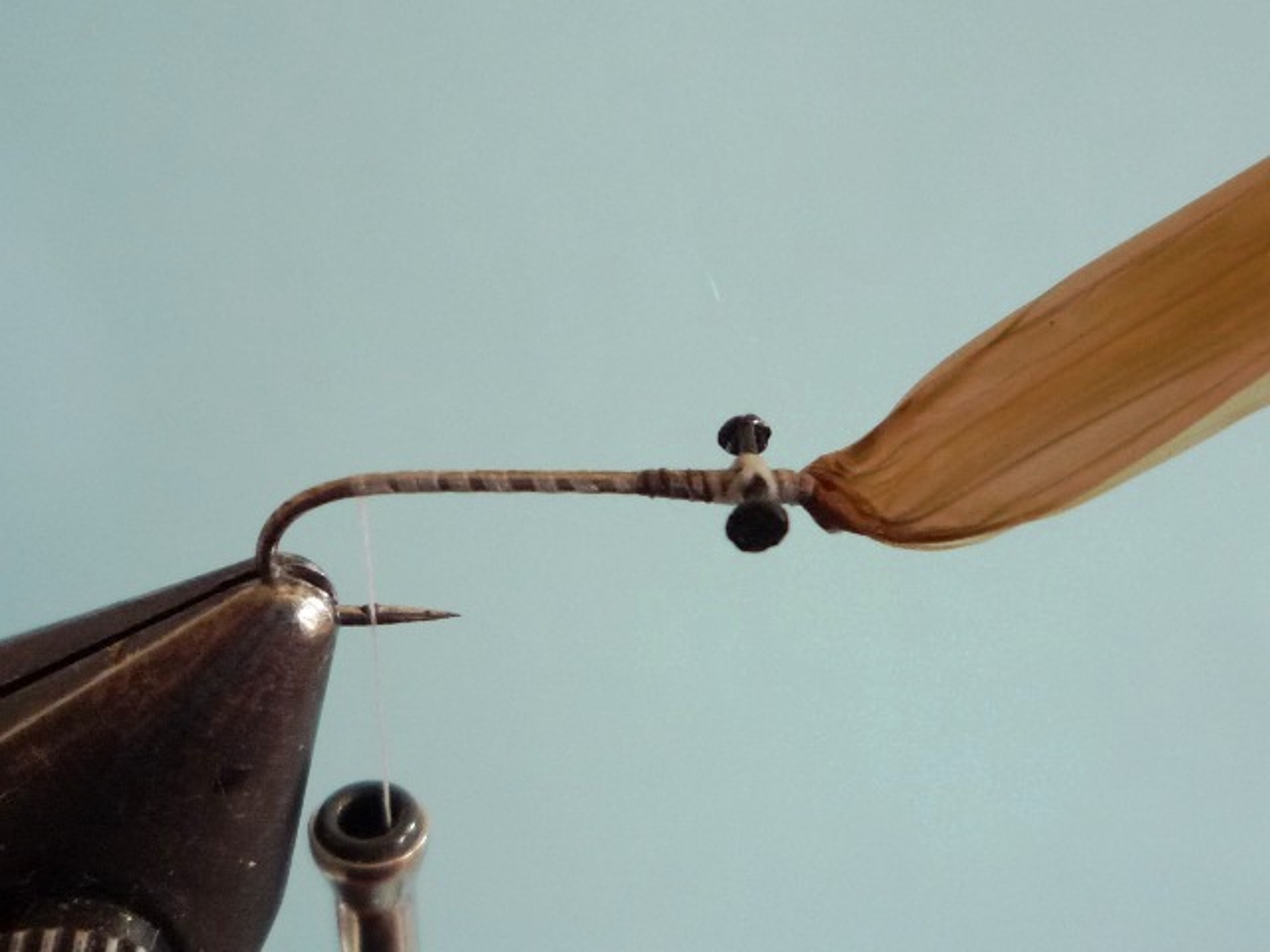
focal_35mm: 30
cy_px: 476
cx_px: 635
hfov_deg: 60.0
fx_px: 1101
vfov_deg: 46.8
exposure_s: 1/30
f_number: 3.3
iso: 200
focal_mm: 5.2
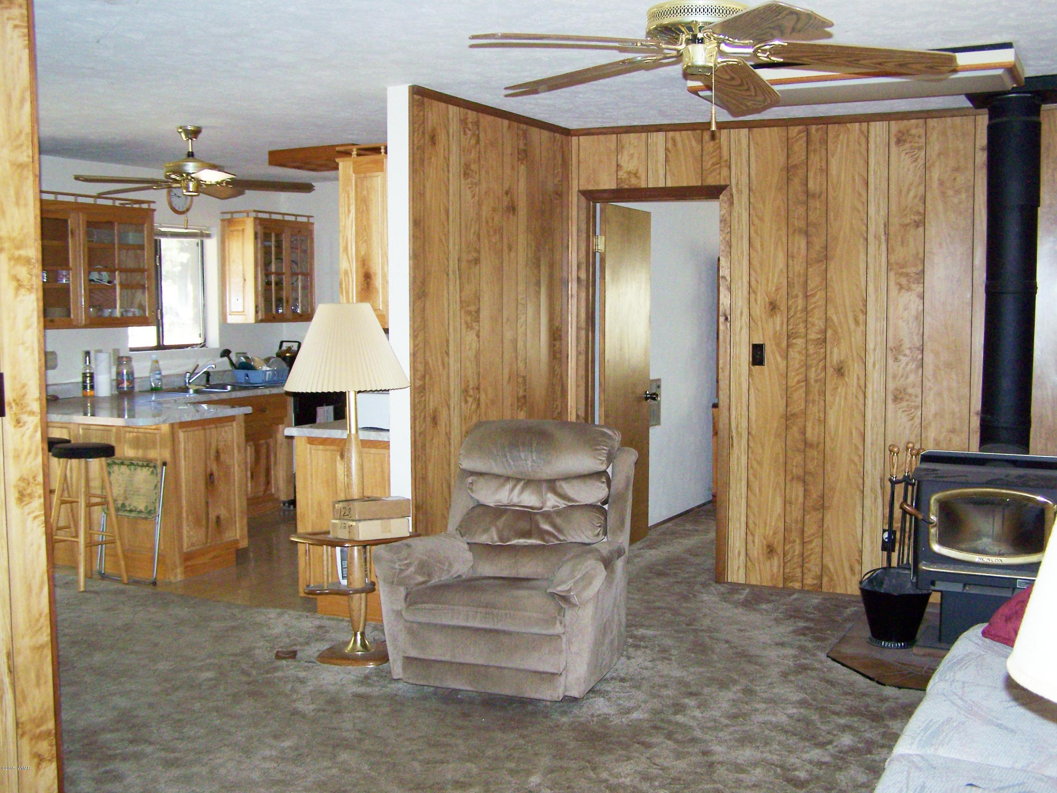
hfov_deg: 49.0
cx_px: 528
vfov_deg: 37.7
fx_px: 1160
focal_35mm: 38
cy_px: 396
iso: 160
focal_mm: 6.3
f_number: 2.8
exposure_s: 1/60
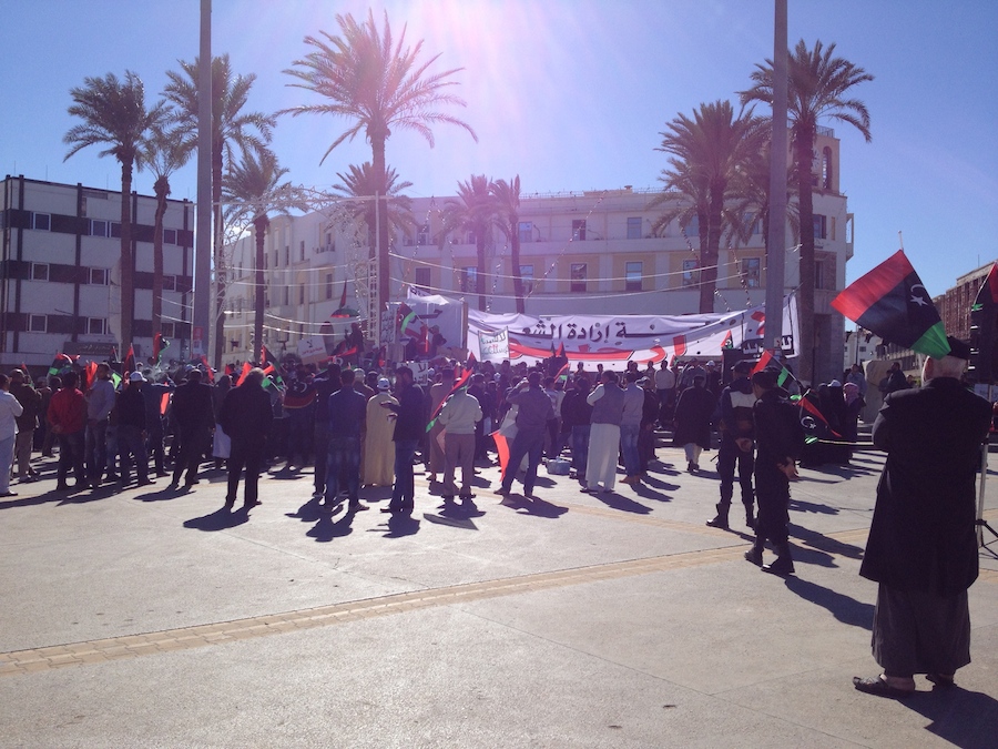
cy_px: 374
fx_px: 1009
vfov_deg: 40.7
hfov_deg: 52.6
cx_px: 499
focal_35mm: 35
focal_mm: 4.28
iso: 50
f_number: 2.4
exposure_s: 1/2907
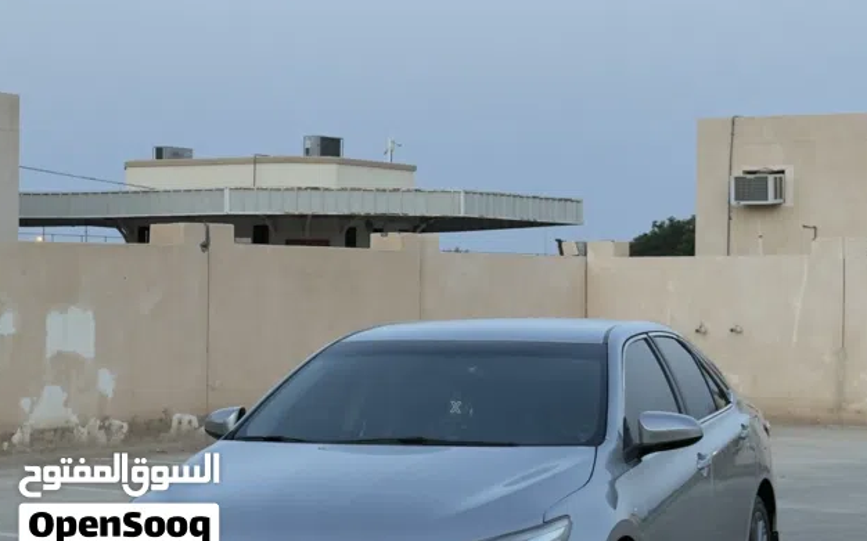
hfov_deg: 38.9
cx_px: 428
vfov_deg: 24.9
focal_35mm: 52
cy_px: 253
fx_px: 1228
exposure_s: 1/100
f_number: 1.78
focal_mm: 6.76
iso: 50
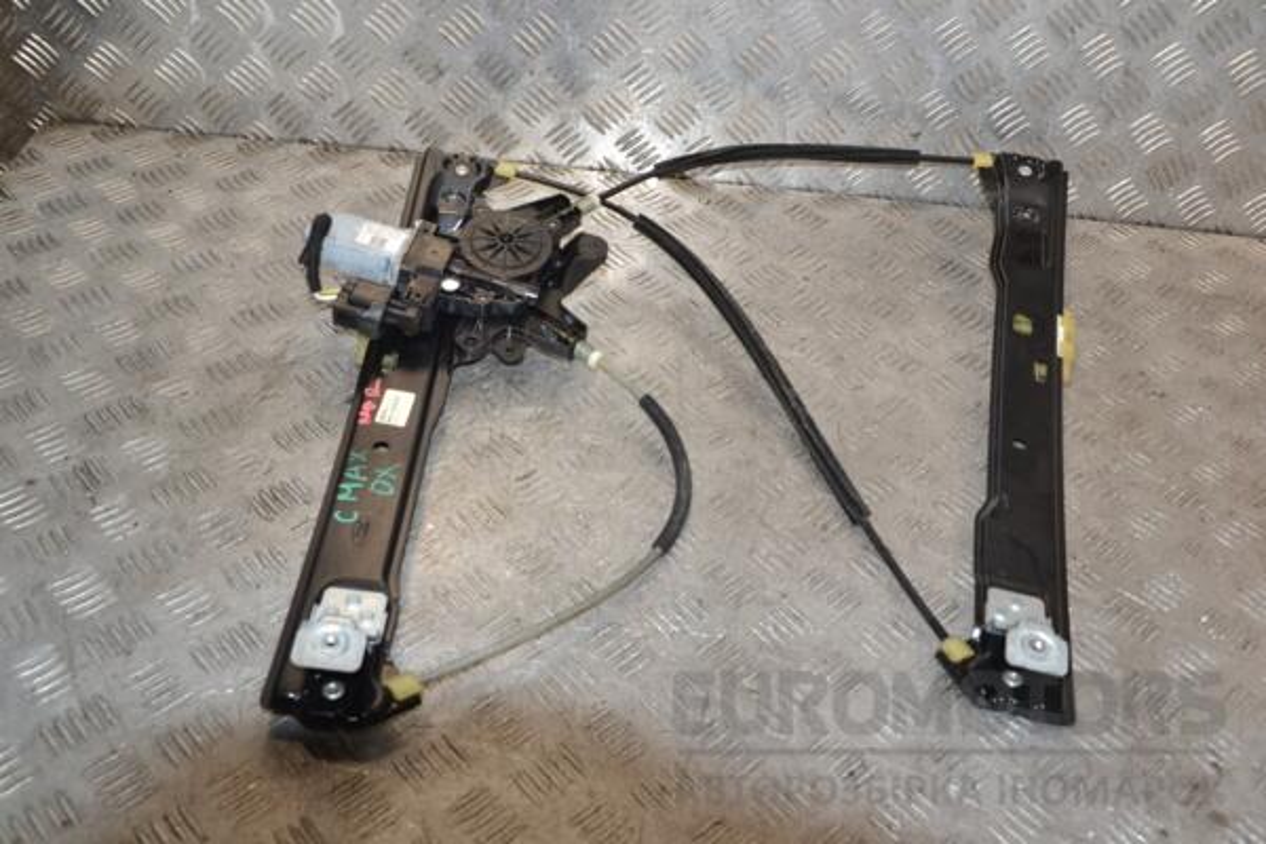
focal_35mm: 38
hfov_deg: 51.3
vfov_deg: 35.5
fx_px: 1319
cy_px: 422
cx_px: 633
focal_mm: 25
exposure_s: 1/200
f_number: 8
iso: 800
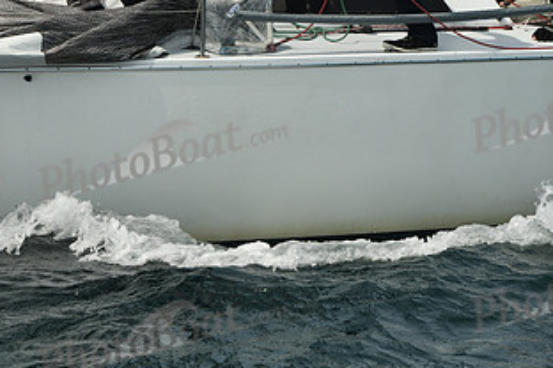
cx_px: 381
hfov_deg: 12.8
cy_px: 40
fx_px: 2458
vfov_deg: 8.5
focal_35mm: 160
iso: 320
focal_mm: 86
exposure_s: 1/1250
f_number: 9
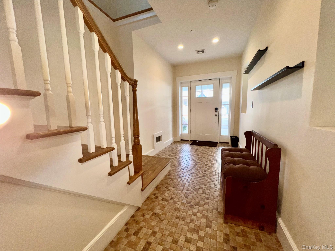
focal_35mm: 13
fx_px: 126
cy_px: 126
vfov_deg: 89.9
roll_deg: +1.4
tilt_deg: -6.4
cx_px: 168
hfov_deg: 106.2
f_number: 1.8
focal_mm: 1.57
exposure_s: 1/122
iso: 25
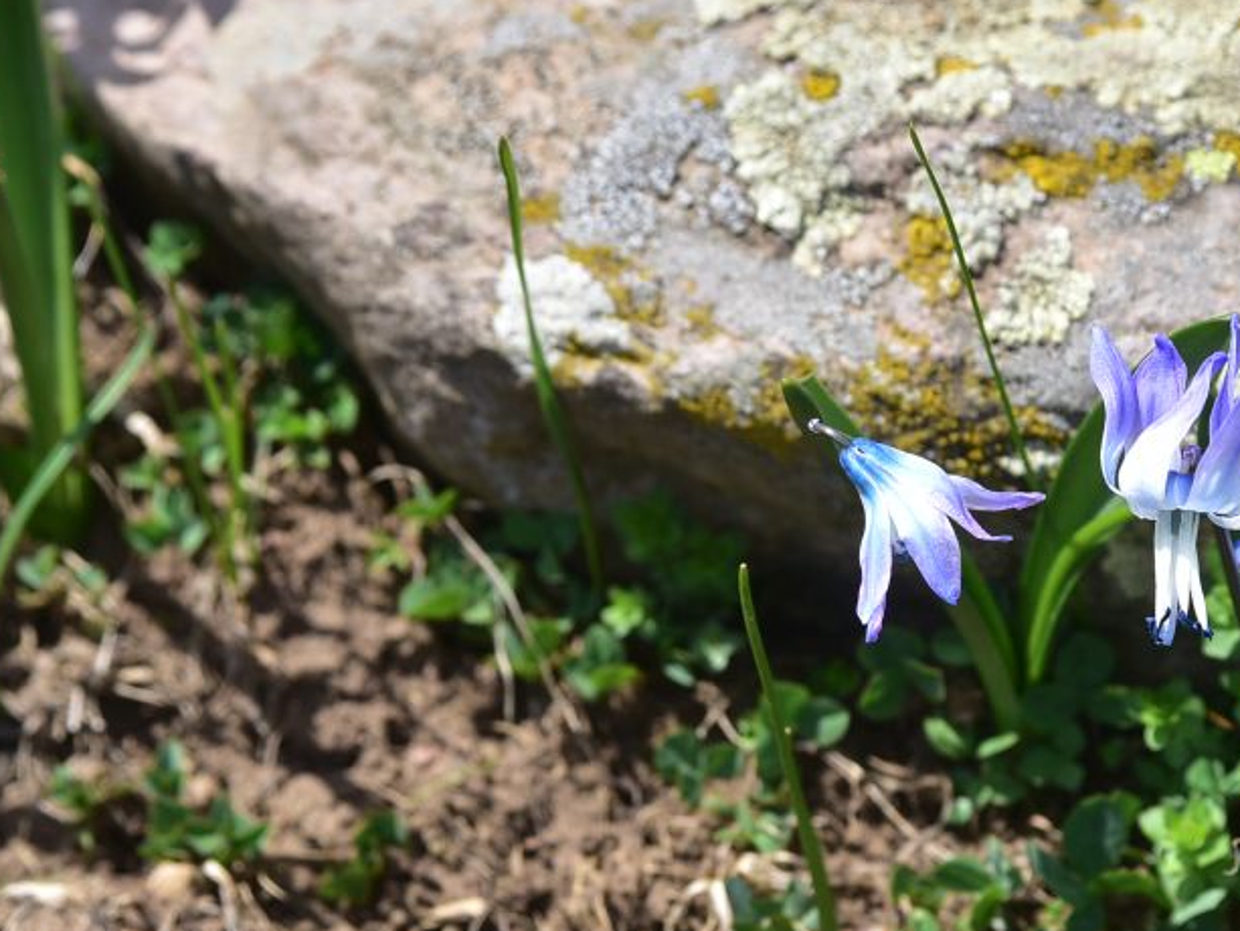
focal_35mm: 102
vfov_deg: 14.4
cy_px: 738
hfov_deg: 18.9
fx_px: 3655
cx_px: 1161
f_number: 8
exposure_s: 1/250
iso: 160
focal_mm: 50
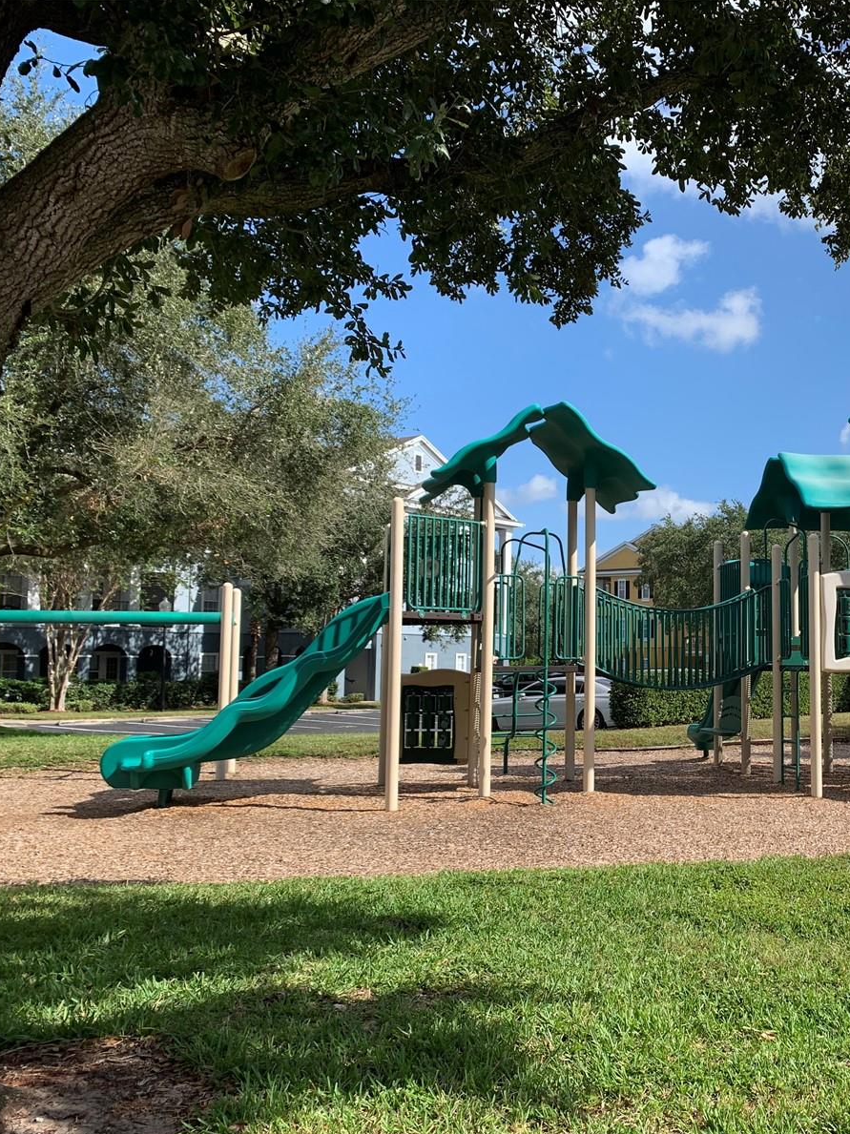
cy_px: 567
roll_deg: +0.6
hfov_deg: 38.5
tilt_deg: +4.6
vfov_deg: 52.6
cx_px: 724
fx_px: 1147
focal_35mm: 35
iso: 25
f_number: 1.8
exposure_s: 1/1779
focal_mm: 4.25
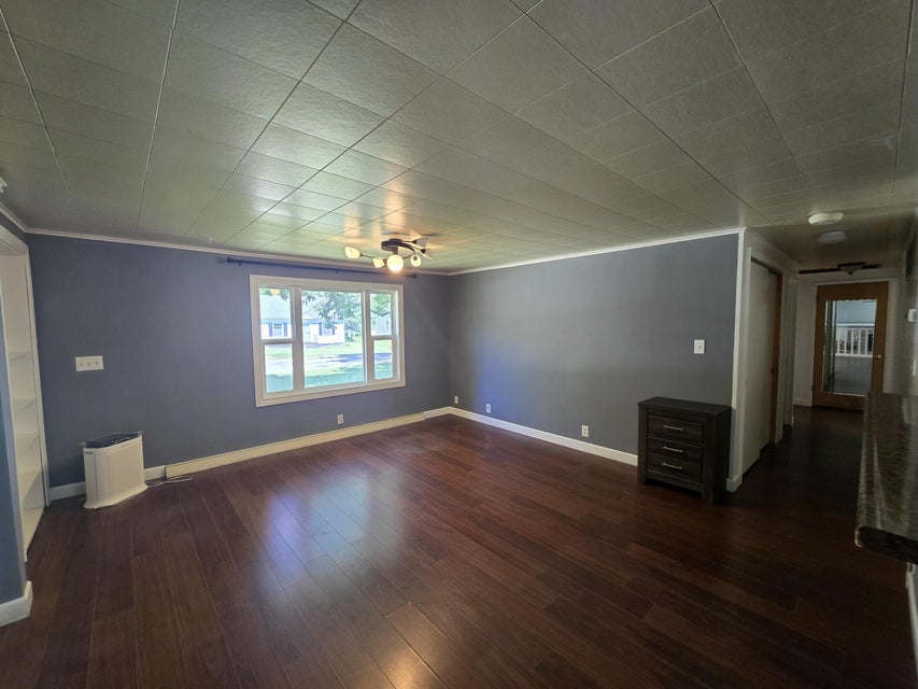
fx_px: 345
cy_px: 344
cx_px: 459
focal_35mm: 13
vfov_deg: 89.9
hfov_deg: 106.2
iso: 200
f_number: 2.2
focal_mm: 2.2
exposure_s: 1/60
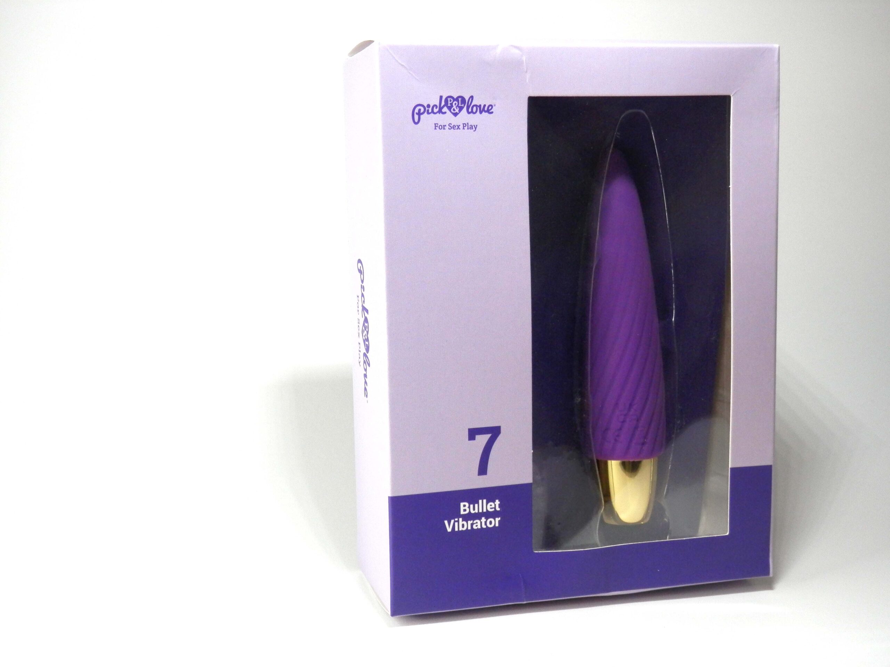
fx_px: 1157
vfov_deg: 32.2
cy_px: 334
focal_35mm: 45
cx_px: 445
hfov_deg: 42.1
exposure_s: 1/80
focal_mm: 8
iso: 125
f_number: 3.8
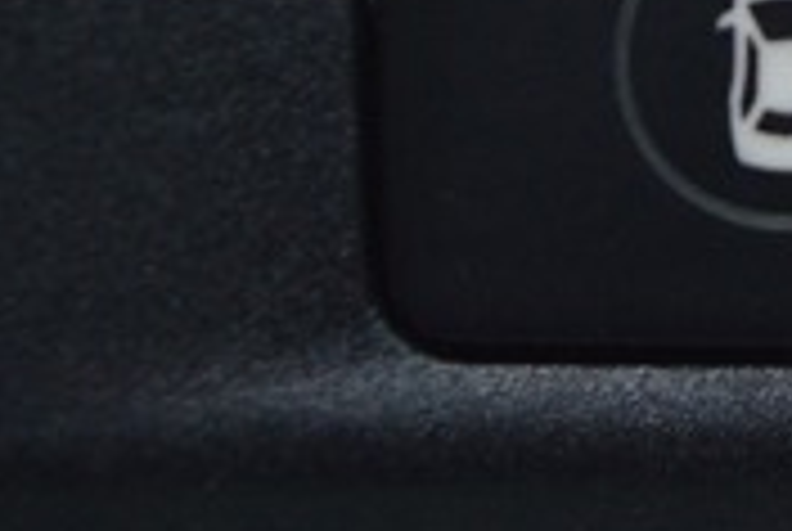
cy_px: -263
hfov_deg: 6.9
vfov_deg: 4.6
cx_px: 814
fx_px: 6585
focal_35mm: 299
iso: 400
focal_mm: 55
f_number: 5.6
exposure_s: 1/40
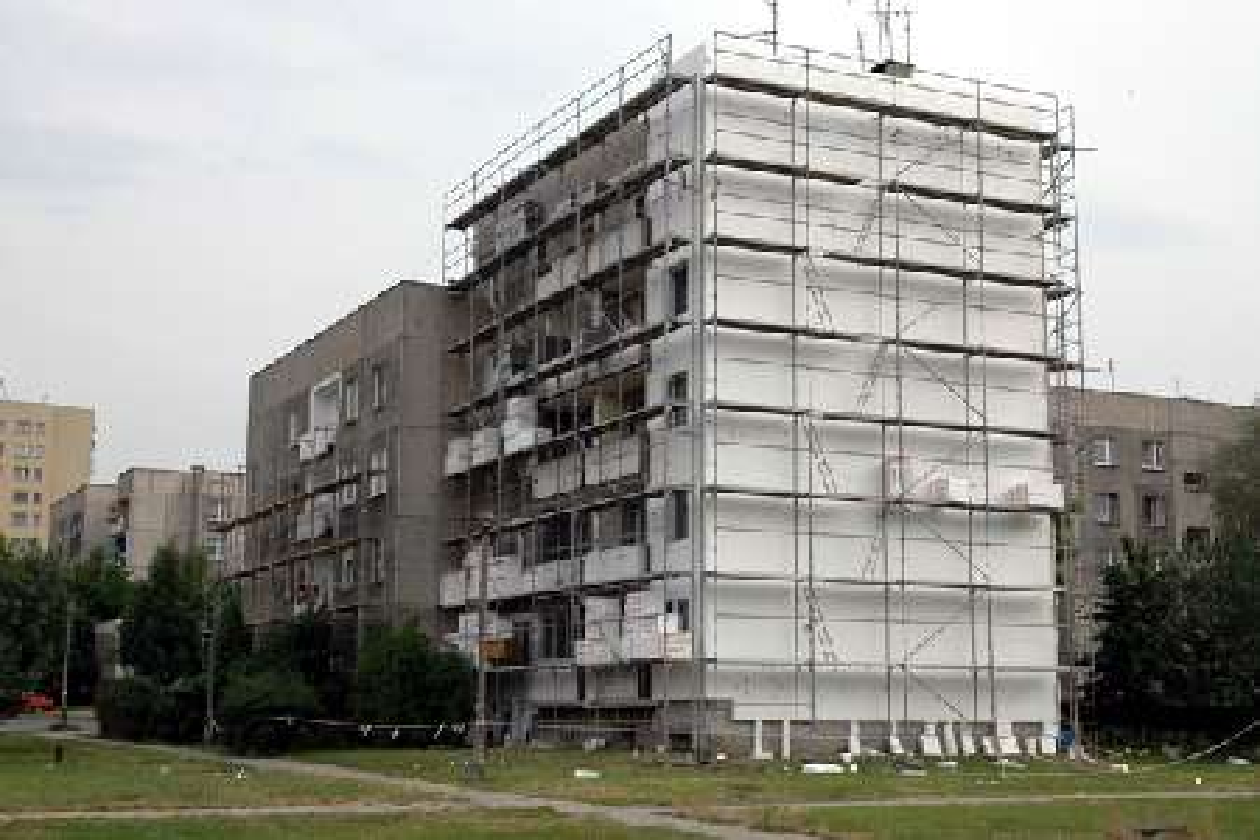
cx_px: 630
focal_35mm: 51
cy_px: 420
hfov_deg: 38.9
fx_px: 1785
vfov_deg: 26.5
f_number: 5.6
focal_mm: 34
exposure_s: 1/125
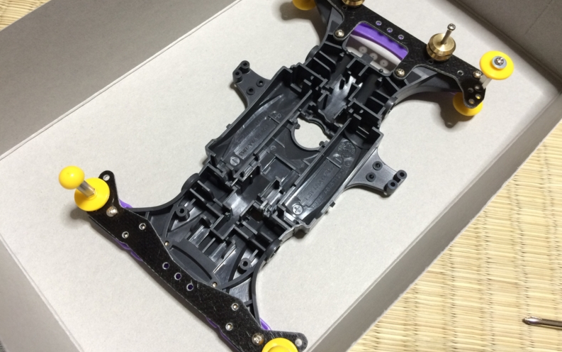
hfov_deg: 61.2
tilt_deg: -63.4
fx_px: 475
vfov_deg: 40.5
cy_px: 149
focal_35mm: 31
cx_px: 281
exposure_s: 1/30
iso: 100
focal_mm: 4.15
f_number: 2.2
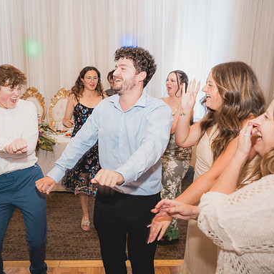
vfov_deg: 46.0
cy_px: 138
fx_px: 322
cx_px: 105
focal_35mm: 36
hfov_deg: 45.7
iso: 2500
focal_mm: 28
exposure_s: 1/40
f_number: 2.8
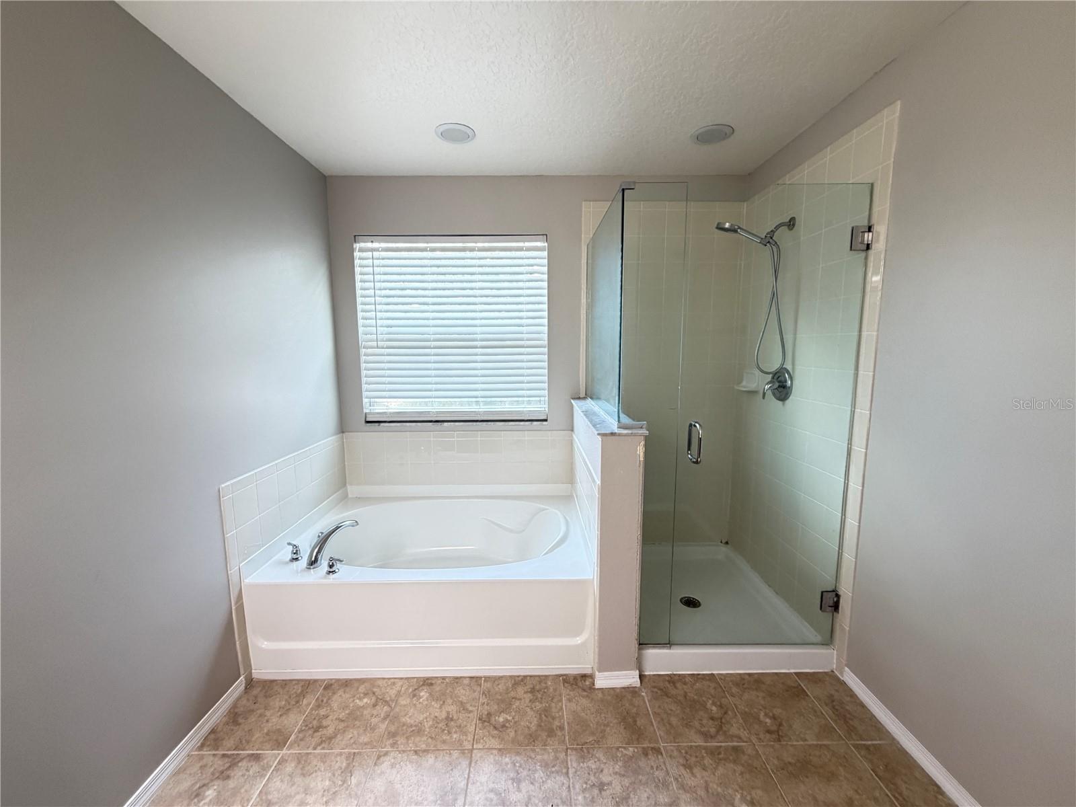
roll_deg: -0.1
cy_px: 404
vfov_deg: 85.7
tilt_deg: -7.4
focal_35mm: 14
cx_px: 538
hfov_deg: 102.1
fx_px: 435
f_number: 2.2
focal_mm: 2.22
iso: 320
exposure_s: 1/60
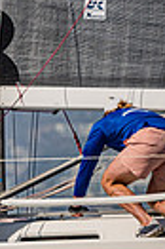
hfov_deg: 0.8
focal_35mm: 1817
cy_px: 126
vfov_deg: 1.1
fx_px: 12524
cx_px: -364
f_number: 5.6
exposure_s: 1/4000
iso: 320
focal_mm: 400
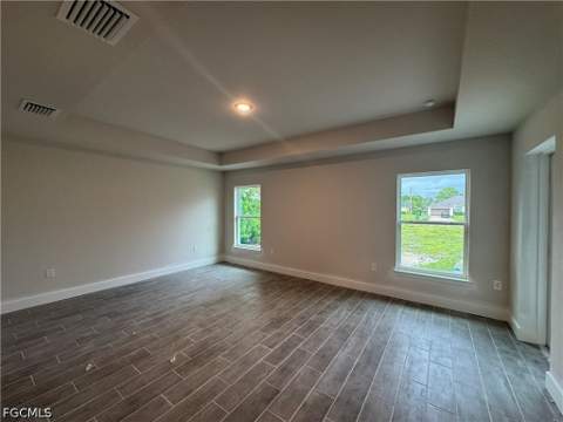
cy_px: 211
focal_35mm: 14
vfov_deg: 85.7
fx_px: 228
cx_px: 282
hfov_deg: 102.1
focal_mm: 2.22
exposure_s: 1/120
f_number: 2.2
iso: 320
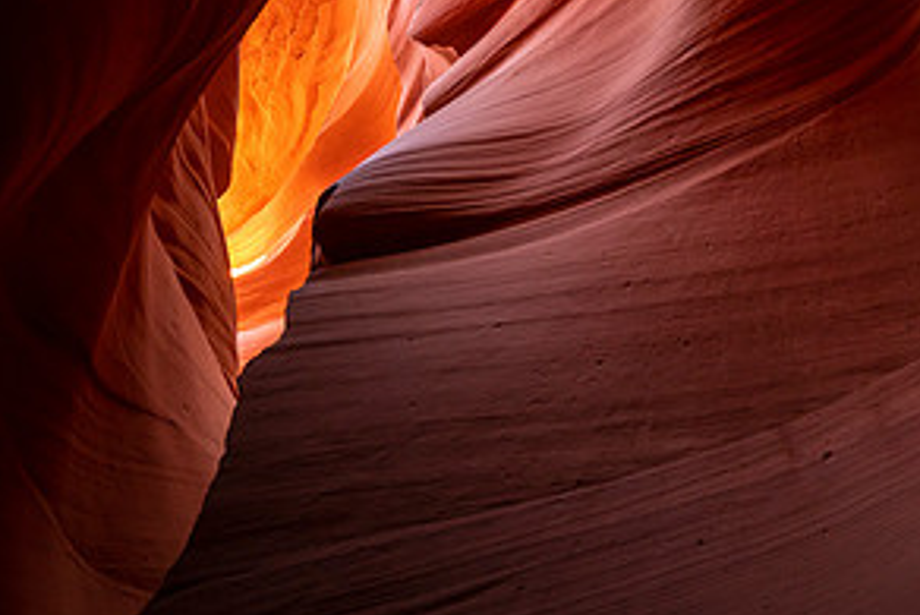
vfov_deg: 31.8
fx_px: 946
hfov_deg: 51.9
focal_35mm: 37
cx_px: 469
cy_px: -63
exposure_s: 1/80
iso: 2000
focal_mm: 24
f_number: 4
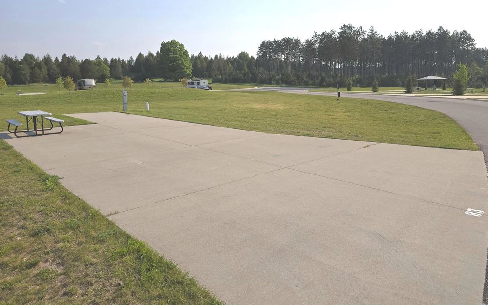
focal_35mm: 25
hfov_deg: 72.5
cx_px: 249
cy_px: 121
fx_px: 332
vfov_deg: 48.9
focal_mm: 6.3
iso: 12
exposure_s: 1/1610
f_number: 1.7
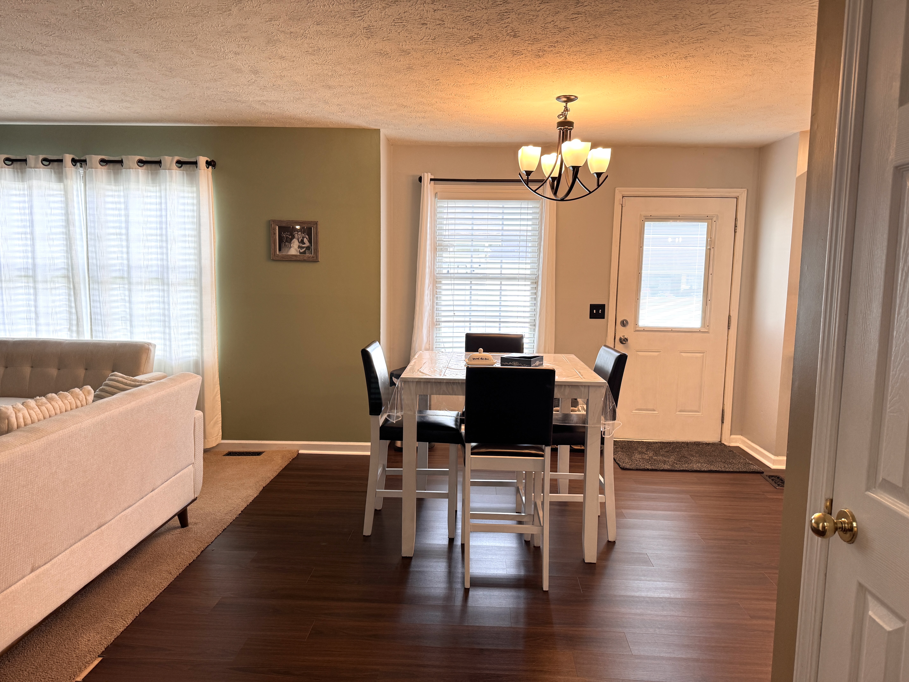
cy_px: 341
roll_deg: -0.8
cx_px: 454
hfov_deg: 71.6
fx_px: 630
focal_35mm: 24
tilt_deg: -6.6
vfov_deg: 56.8
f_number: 1.78
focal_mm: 6.76
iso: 100
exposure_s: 1/120
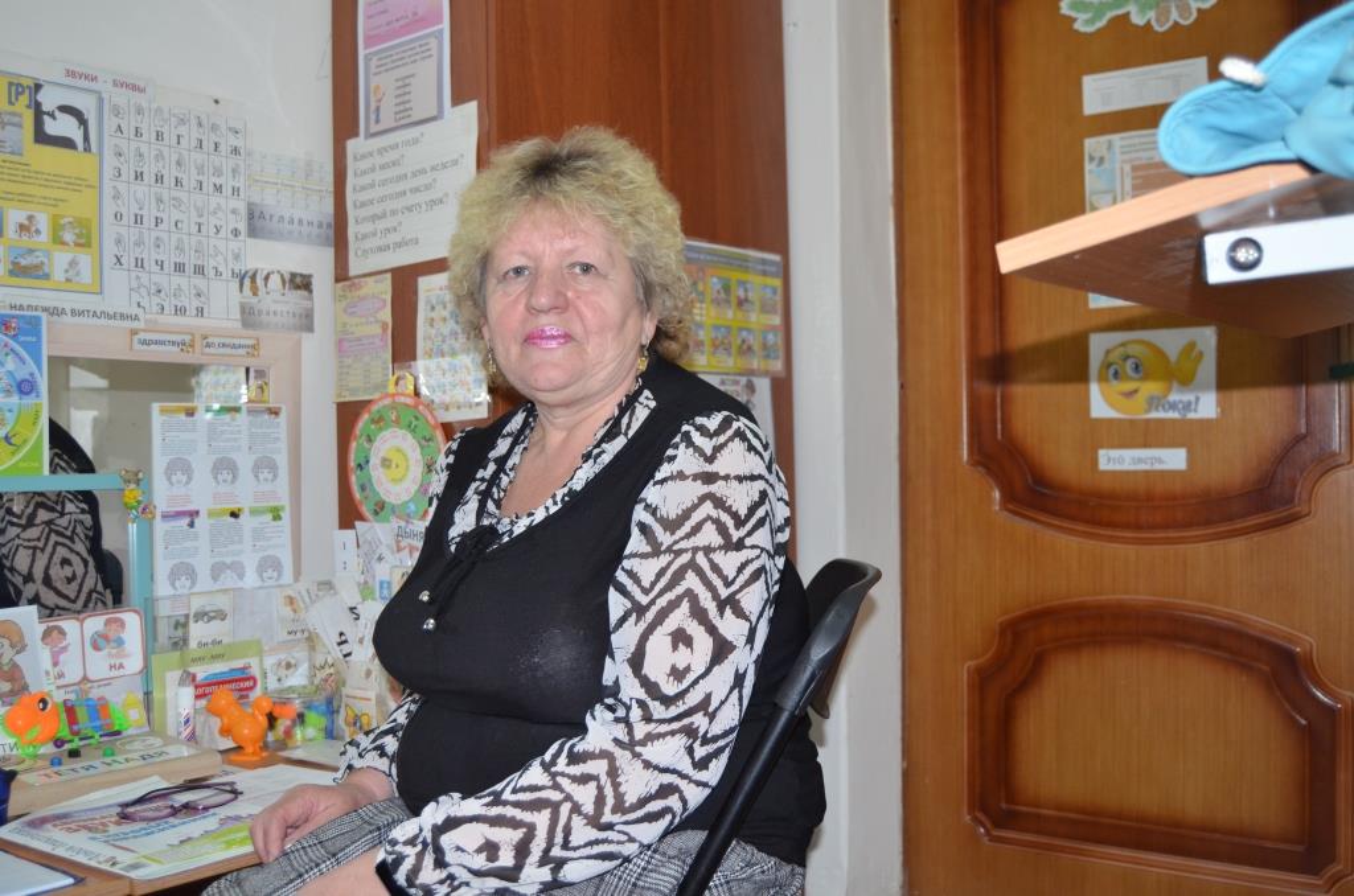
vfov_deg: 39.8
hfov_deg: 57.3
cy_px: 448
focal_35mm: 33
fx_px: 1238
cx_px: 677
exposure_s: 1/200
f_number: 4
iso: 800
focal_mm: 22
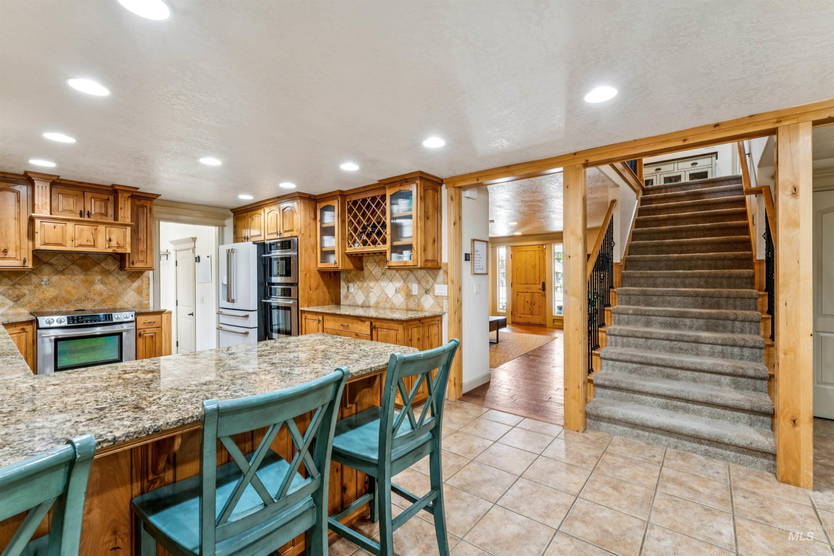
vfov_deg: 74.8
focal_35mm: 16
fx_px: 364
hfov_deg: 97.8
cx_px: 417
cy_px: 278
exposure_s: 1/3.33
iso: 400
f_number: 13
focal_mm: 15.7
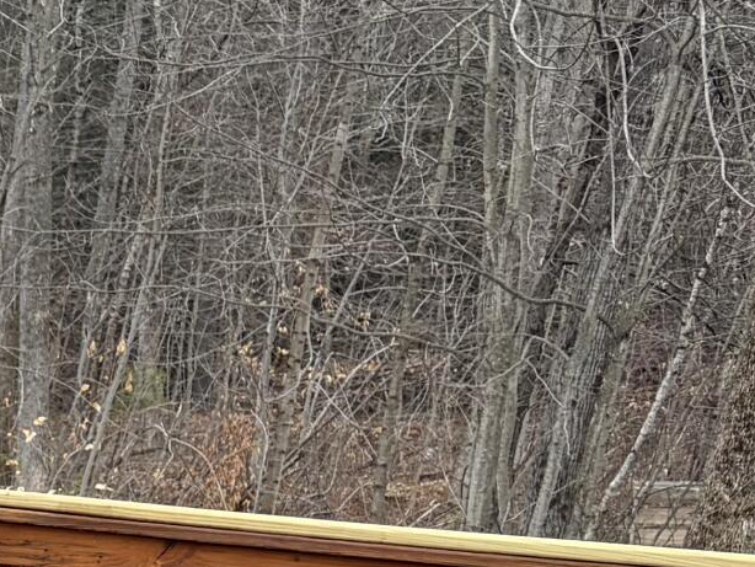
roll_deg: -1.5
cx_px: -974
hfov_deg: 12.6
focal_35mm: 127
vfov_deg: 11.3
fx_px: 2771
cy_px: 807
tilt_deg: -10.3
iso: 50
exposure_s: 1/412
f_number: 1.6
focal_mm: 5.96
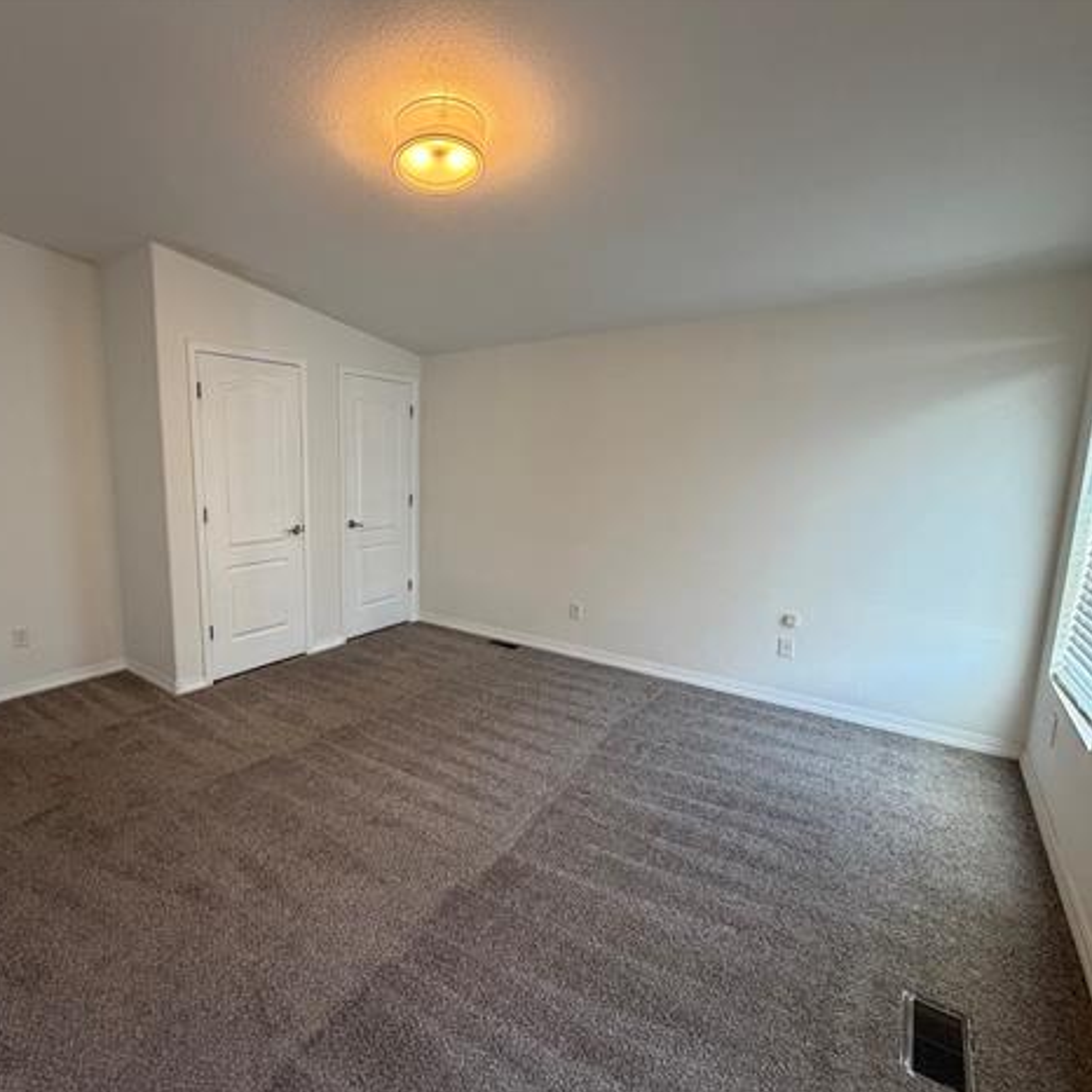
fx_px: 607
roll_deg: +0.4
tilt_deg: -8.7
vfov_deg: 84.0
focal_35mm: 17
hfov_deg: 82.6
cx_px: 419
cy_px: 550
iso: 250
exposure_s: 1/60
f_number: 2.2
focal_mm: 2.22
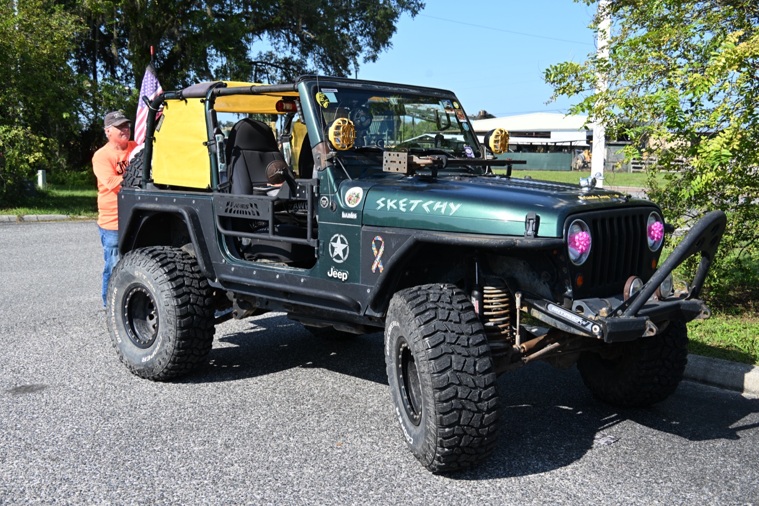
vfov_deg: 34.2
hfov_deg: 49.6
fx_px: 822
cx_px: 380
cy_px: 253
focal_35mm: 39
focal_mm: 39
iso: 200
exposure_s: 1/400
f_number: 7.1
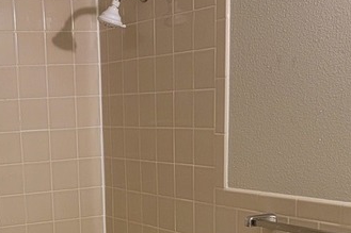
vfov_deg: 15.8
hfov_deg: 24.5
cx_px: 85
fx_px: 799
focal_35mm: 82
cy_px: 305
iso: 200
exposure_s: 1/59
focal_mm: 6.7
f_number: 1.8
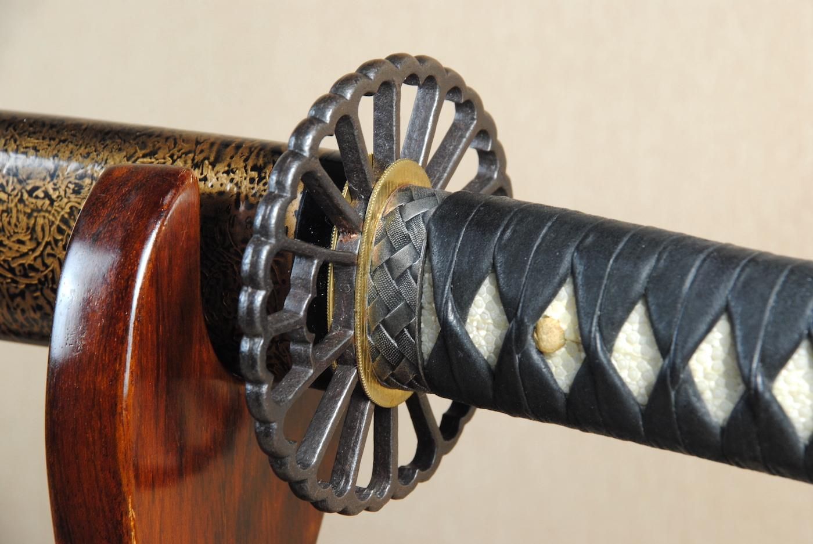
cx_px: 406
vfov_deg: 7.3
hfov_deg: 11.0
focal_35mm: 188
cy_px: 272
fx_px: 4239
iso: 200
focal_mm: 125
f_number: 11
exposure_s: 1/2
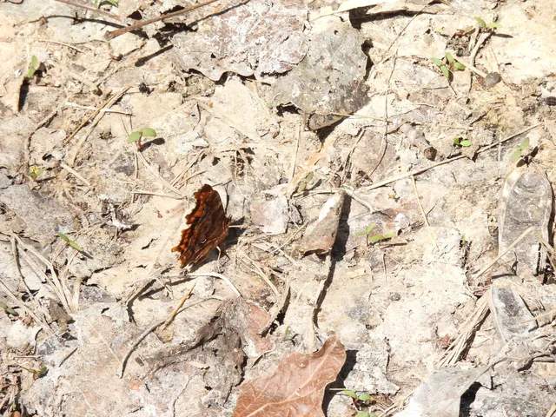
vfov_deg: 1.9
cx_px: 278
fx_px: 12850
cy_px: 208
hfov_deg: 2.5
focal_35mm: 800
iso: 100
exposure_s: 1/250
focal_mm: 143
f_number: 6.3
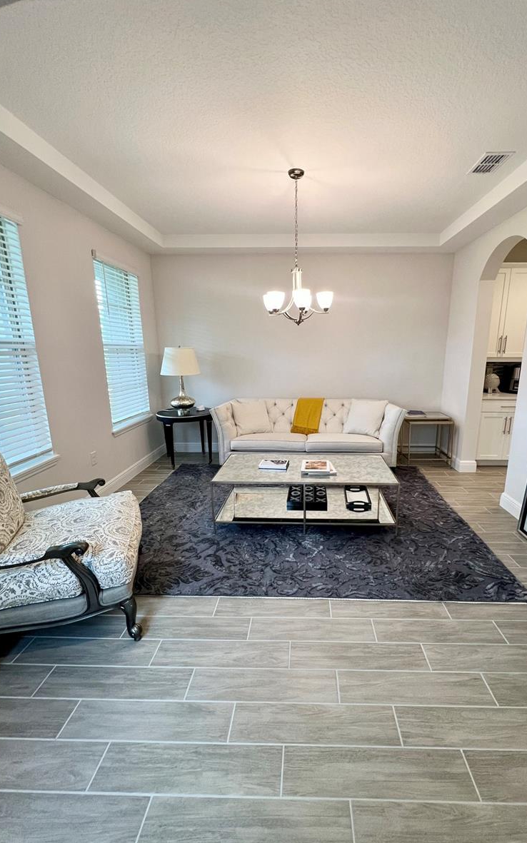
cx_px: 299
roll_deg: +0.0
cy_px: 423
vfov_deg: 105.3
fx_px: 322
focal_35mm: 14
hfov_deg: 78.2
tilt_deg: -12.0
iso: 160
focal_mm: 1.57
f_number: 1.8
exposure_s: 1/60
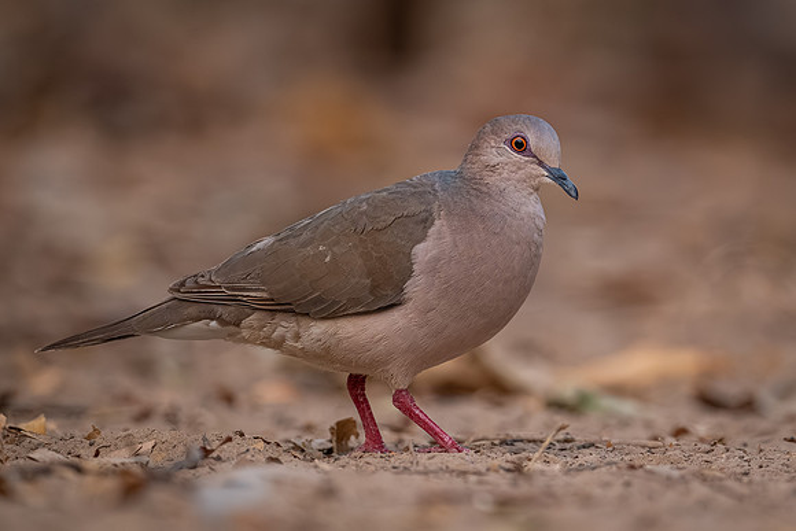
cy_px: 163
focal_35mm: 773
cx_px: 584
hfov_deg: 2.7
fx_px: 17099
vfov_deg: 1.8
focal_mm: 400
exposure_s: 1/500
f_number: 4.5
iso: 1600
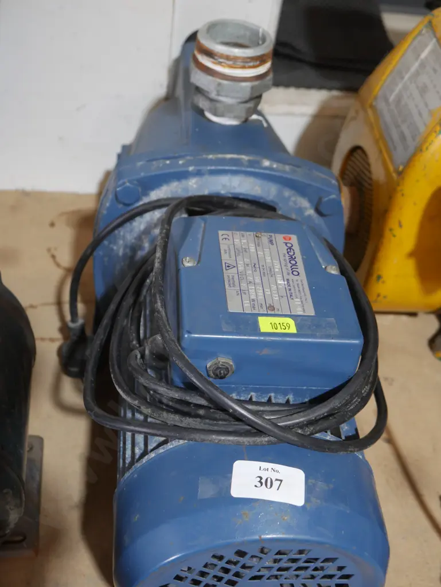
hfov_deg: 34.4
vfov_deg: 44.8
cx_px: 220
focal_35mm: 42
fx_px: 713
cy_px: 294
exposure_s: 1/60
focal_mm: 21
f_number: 4.6
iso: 1000
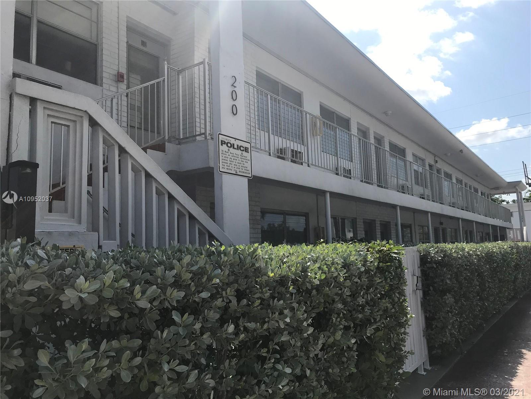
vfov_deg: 49.7
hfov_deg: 63.4
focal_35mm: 28
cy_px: 200
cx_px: 266
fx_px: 430
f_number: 1.8
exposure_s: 1/3096
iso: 20
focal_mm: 3.99
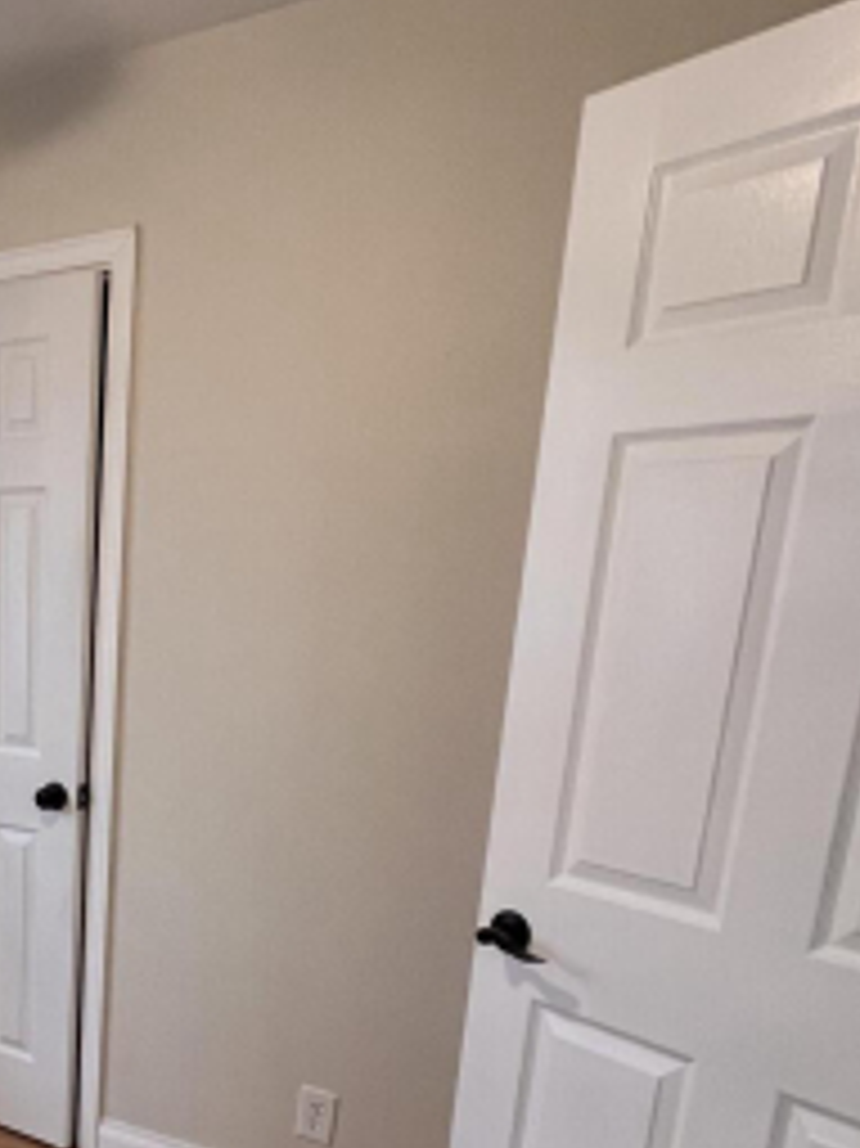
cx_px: -135
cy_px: 898
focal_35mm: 34
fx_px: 1127
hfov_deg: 34.6
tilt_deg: -16.1
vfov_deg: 51.1
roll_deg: +0.8
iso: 320
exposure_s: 1/60
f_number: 1.8
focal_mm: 1.57
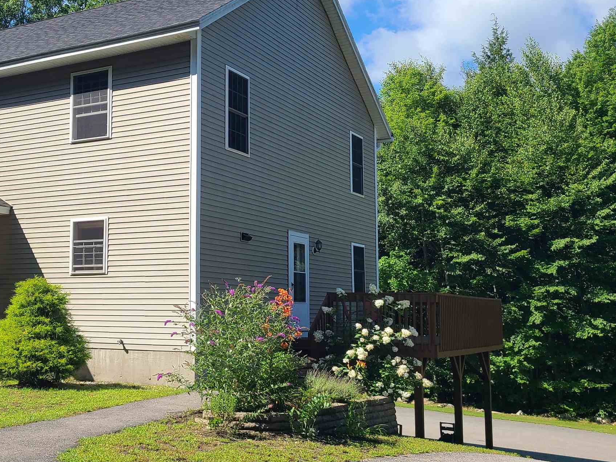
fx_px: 837
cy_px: 247
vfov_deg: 30.9
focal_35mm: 47
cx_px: 140
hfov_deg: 39.1
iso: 40
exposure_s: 1/1957
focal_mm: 5.4
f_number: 1.8
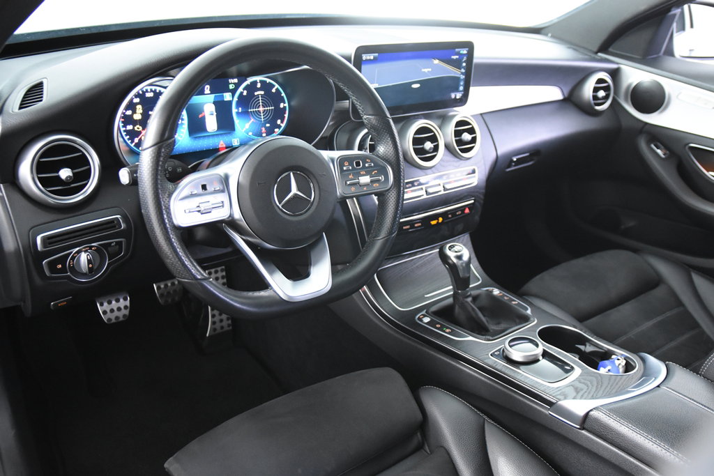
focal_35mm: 33
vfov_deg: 40.0
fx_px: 655
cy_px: 238
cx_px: 357
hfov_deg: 57.2
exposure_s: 1/30
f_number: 3
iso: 3600
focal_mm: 22
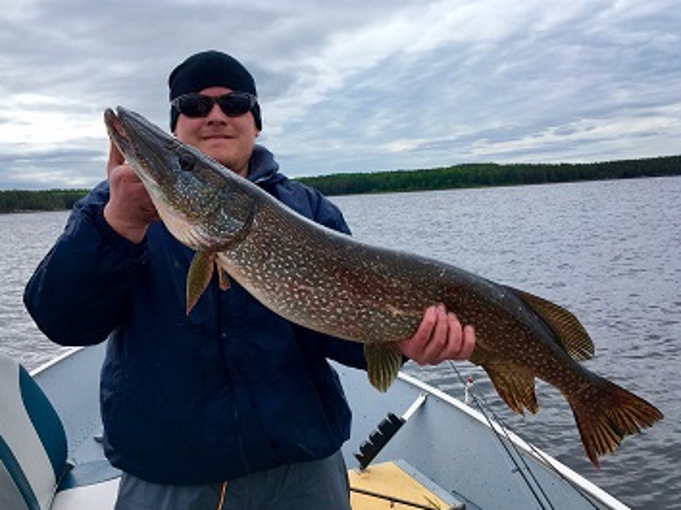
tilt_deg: -4.0
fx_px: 609
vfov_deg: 45.4
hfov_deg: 58.4
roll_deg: +2.5
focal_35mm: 31
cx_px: 323
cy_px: 257
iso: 25
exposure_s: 1/938
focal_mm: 4.15
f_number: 2.2
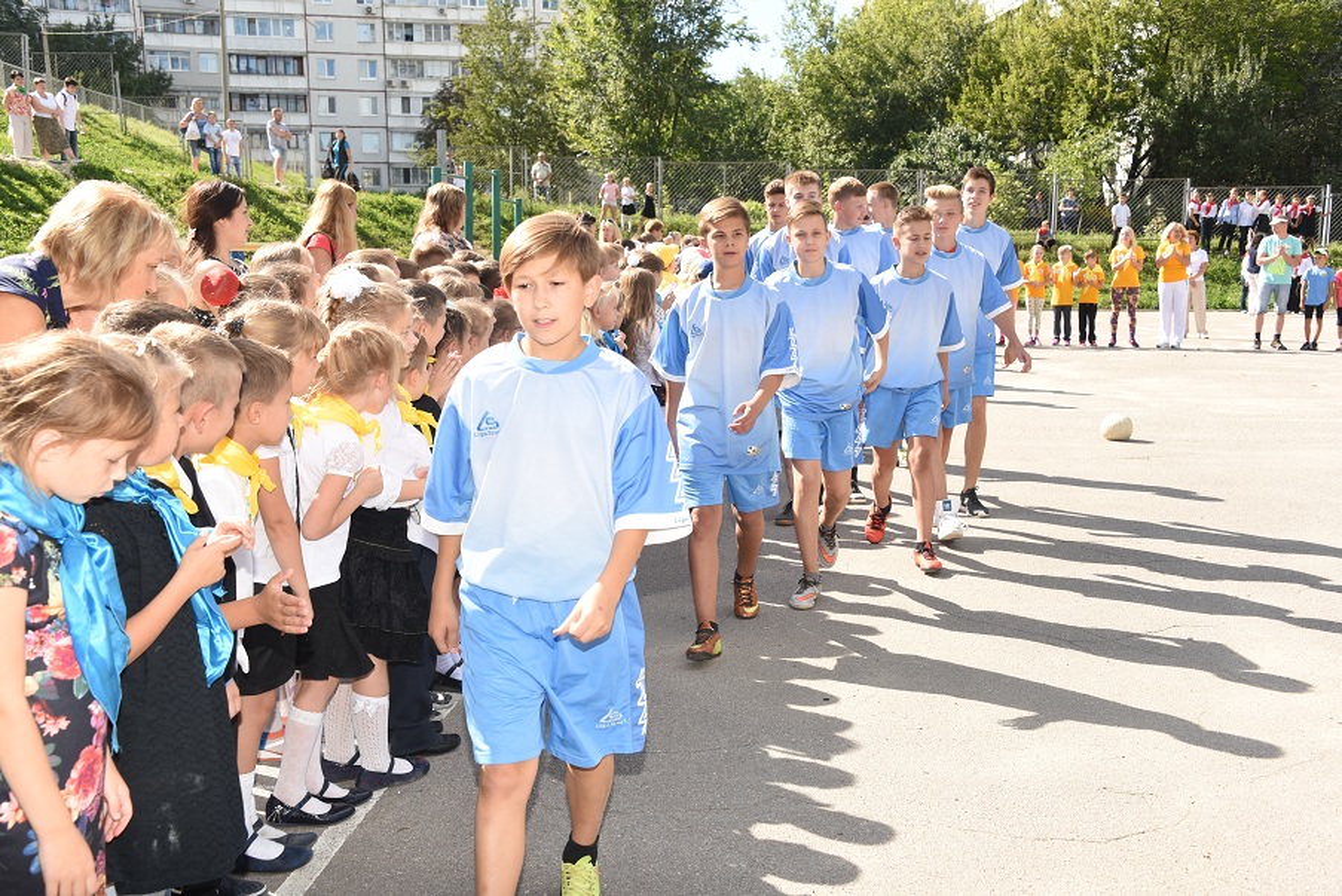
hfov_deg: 46.4
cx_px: 671
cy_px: 448
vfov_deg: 31.9
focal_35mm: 42
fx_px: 1566
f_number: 8
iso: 320
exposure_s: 1/250
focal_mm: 42
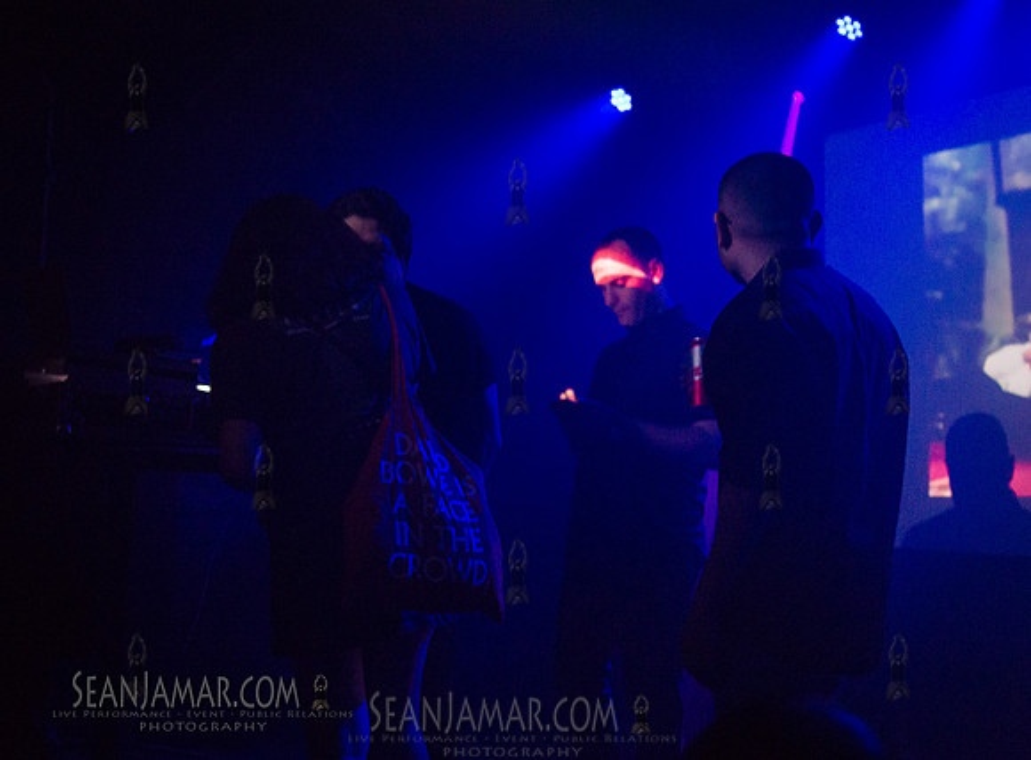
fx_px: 1300
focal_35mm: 44
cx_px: 485
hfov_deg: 43.2
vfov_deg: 32.6
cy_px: 370
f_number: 2.2
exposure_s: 1/125
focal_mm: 35
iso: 5000
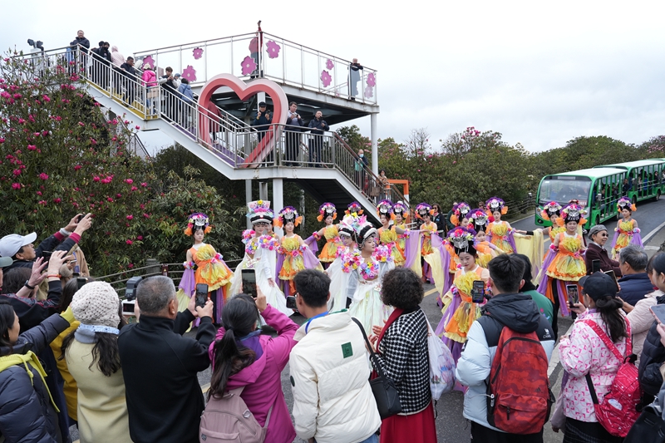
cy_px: 222
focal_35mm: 26
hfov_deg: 69.4
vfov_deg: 49.5
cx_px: 332
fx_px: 480
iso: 1000
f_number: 8
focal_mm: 26
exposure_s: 1/640
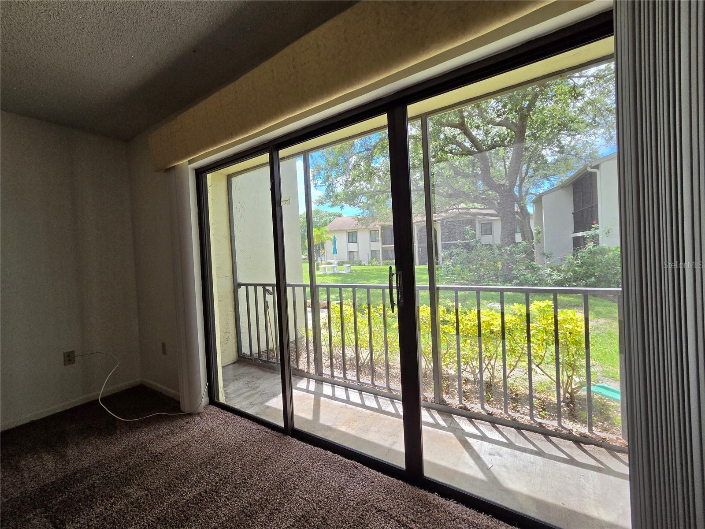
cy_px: 264
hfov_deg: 106.2
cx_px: 352
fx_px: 265
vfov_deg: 89.9
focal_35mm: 13
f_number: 2.2
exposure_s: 1/582
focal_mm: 2.2
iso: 100
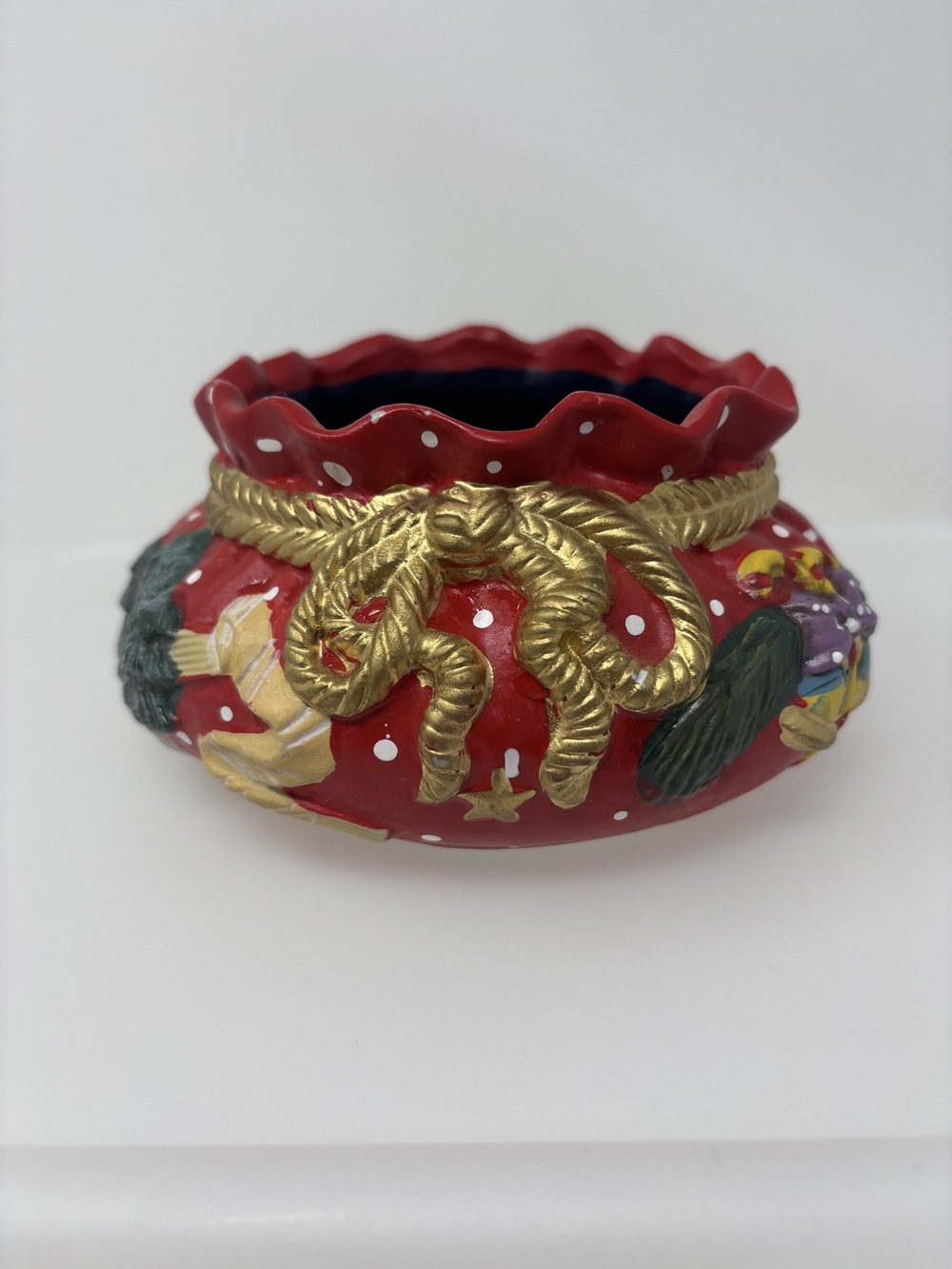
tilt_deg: -23.2
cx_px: 476
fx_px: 953
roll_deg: -0.3
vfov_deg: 67.3
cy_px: 634
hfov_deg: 53.1
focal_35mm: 26
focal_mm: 5.96
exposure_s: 1/195
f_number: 1.6
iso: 40
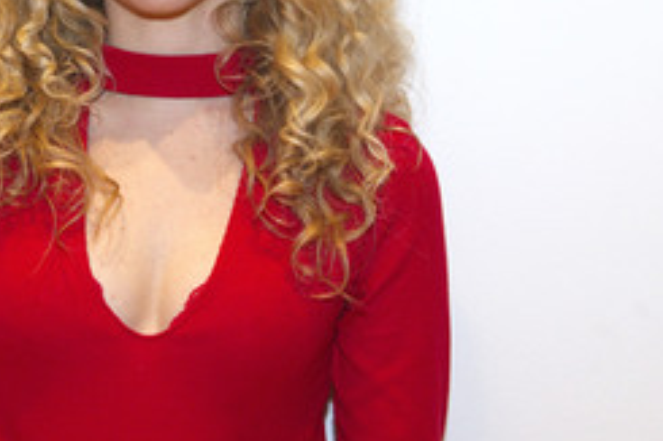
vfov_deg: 16.2
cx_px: 156
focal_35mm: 83
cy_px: 51
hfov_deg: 24.2
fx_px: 1528
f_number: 5
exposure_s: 1/100
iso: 1250
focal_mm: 45
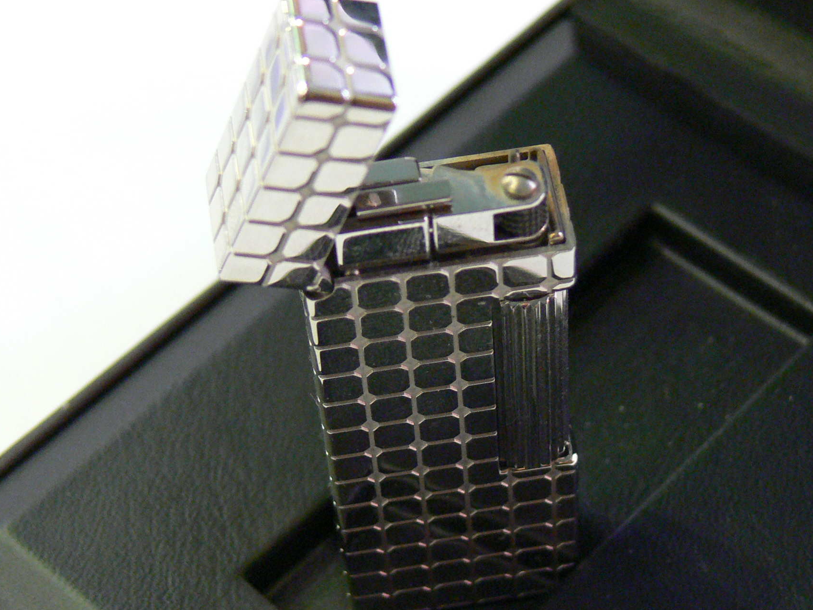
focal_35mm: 106
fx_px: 2490
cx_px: 445
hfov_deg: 18.5
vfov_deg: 14.0
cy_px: 335
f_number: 3.2
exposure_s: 1/3.2
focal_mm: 13
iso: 200
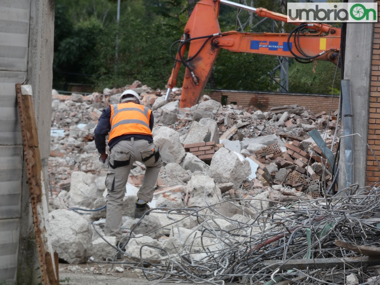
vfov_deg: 3.7
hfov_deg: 5.0
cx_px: 190
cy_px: 142
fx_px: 4391
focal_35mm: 400
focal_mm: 71.7
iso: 80
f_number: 5.6
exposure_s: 1/125
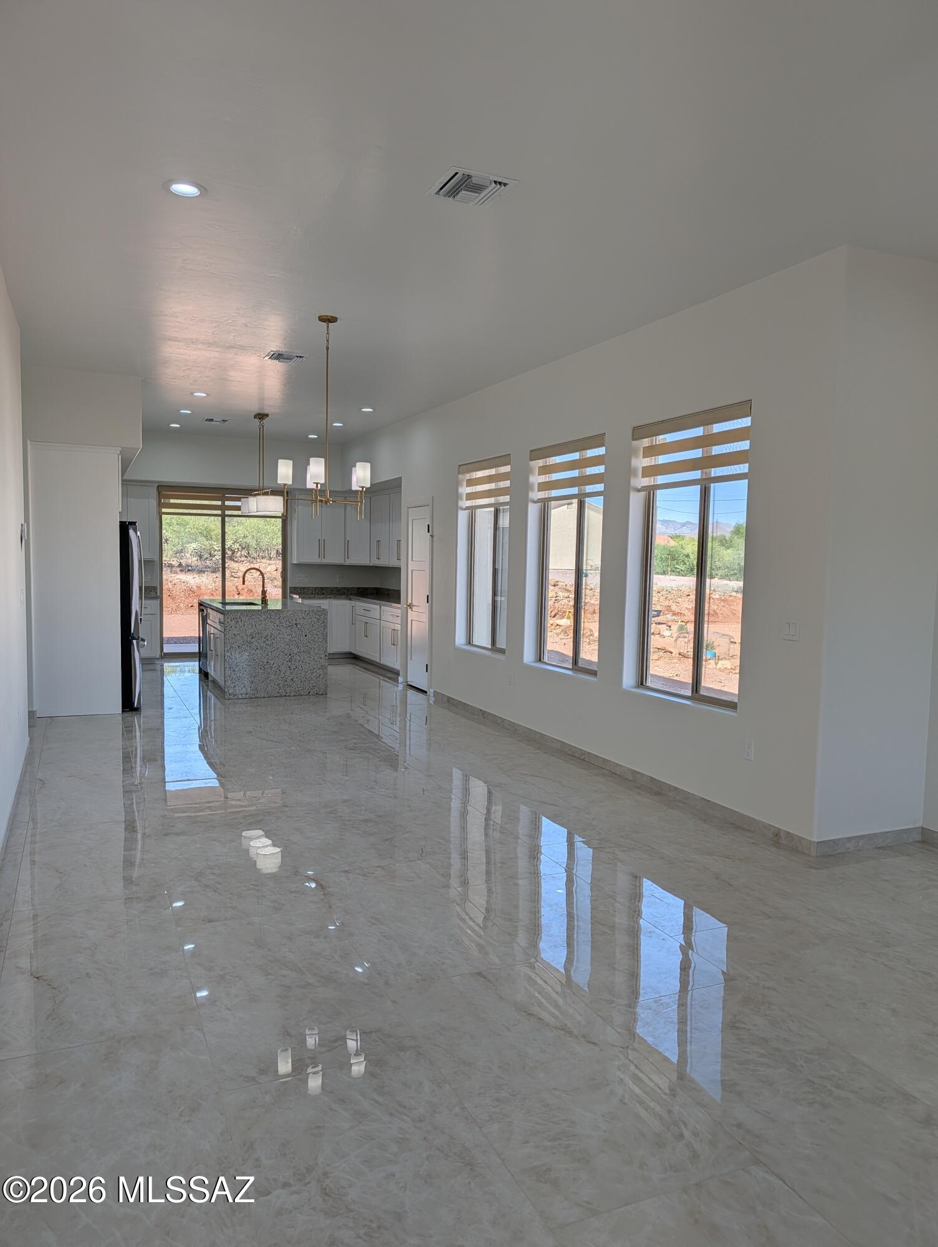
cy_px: 624
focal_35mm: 24
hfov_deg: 56.9
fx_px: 865
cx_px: 469
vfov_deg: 71.5
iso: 25
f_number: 1.68
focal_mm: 6.9
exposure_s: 1/3030
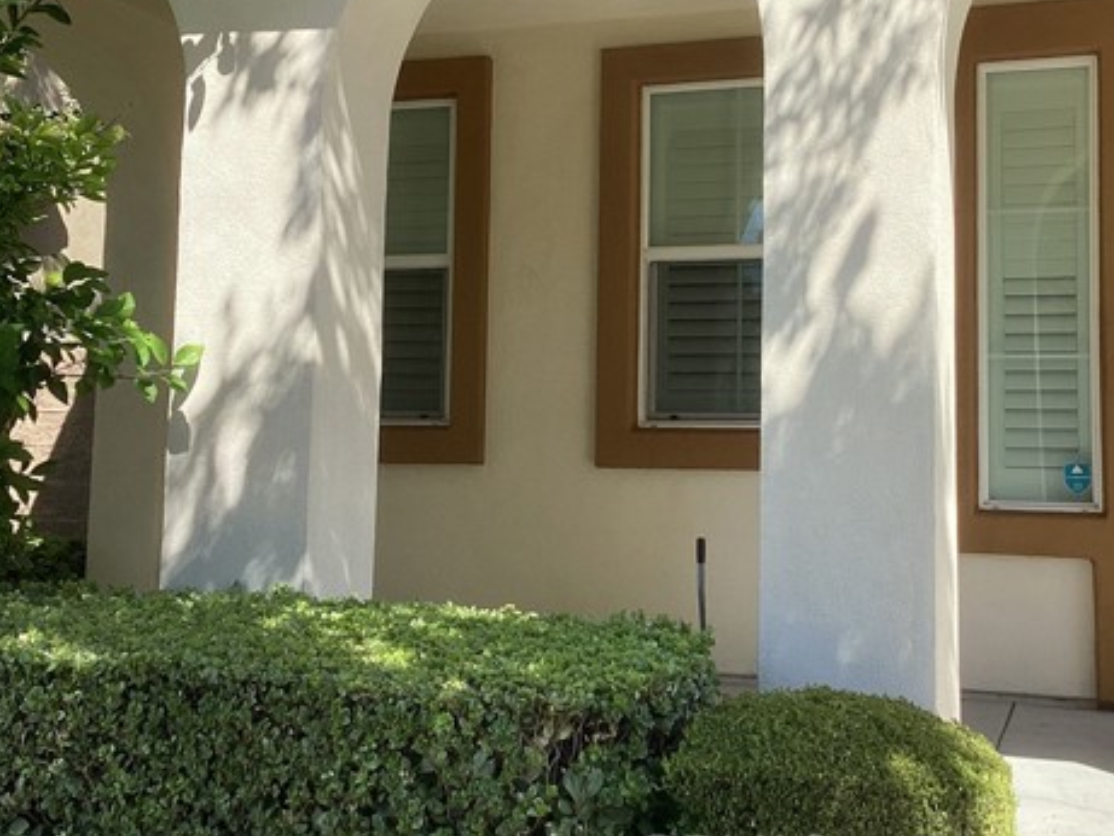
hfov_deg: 43.4
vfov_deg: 33.4
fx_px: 1384
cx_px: 715
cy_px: 312
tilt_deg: +5.5
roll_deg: +0.4
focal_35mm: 43
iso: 25
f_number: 2.4
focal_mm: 3.3
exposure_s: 1/497
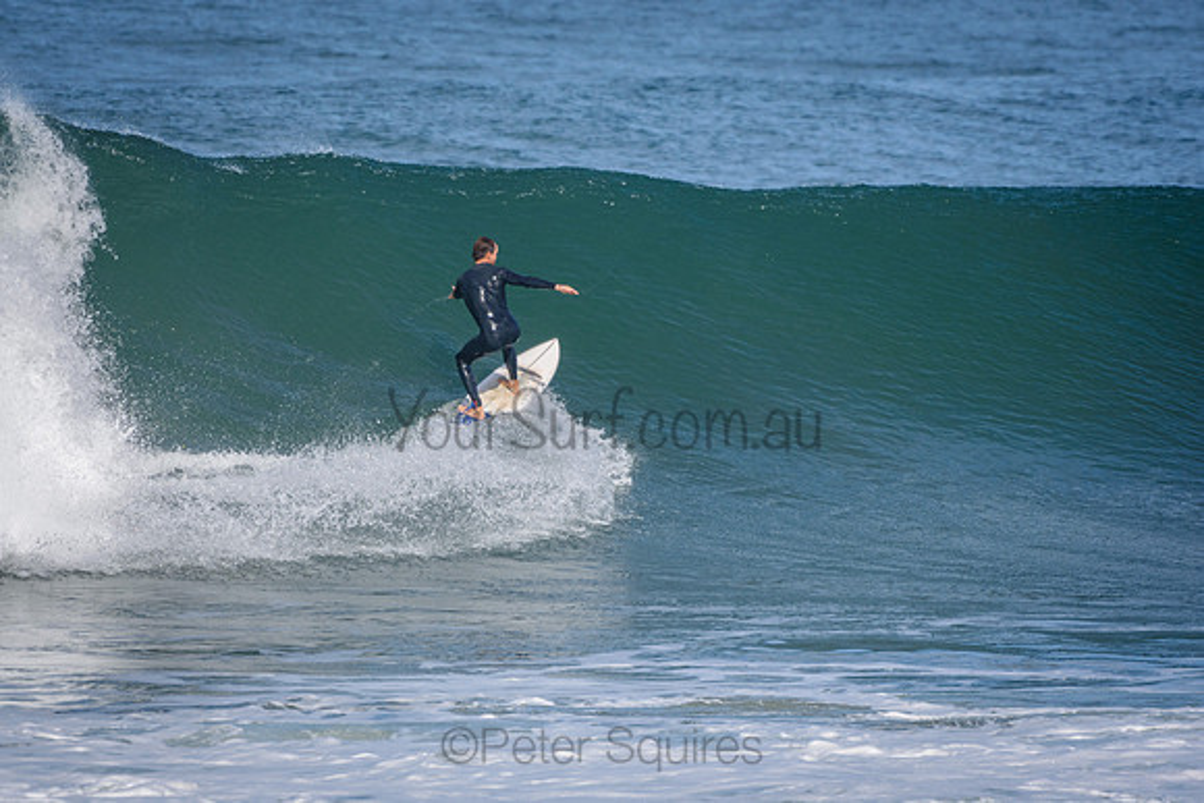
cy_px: 402
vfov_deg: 2.2
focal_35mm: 630
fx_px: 21074
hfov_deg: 3.3
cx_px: 602
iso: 320
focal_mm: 420
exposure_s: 1/2000
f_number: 5.6
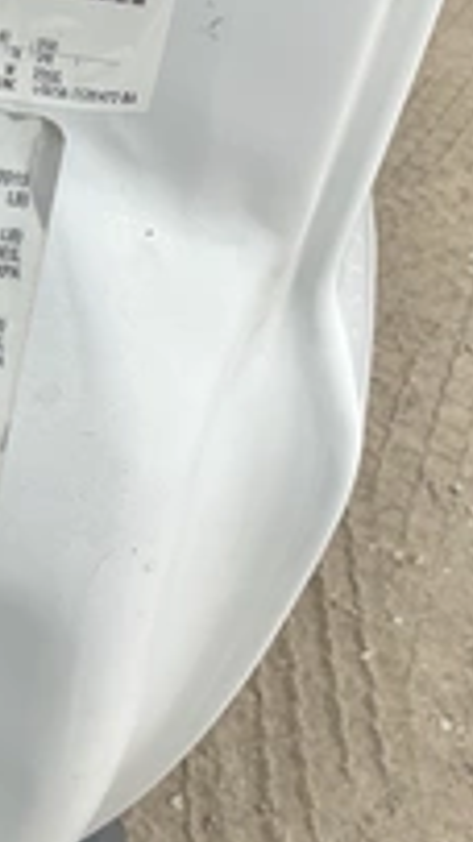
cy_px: 236
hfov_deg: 18.3
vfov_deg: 34.3
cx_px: -178
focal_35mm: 60
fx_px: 1339
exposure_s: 1/432
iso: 25
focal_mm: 3
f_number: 1.8
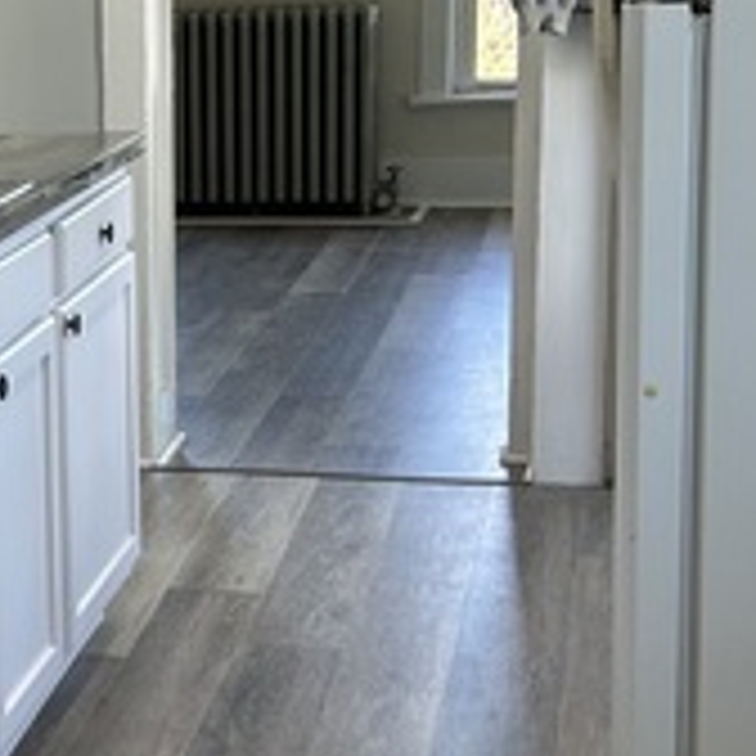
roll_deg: +2.9
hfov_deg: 17.7
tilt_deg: -11.6
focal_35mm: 91
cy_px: 385
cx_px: -256
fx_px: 2248
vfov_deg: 19.1
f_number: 1.5
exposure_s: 1/120
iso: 50
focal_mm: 5.7
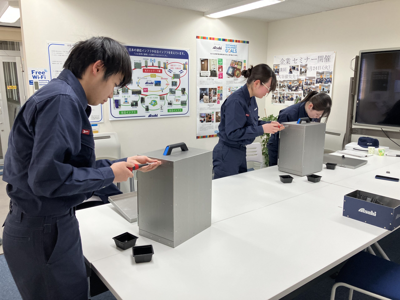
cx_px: 200
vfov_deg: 49.7
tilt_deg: -10.1
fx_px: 324
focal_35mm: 28
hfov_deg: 63.4
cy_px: 150
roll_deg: +0.2
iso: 80
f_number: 1.8
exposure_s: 1/100
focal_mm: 3.99
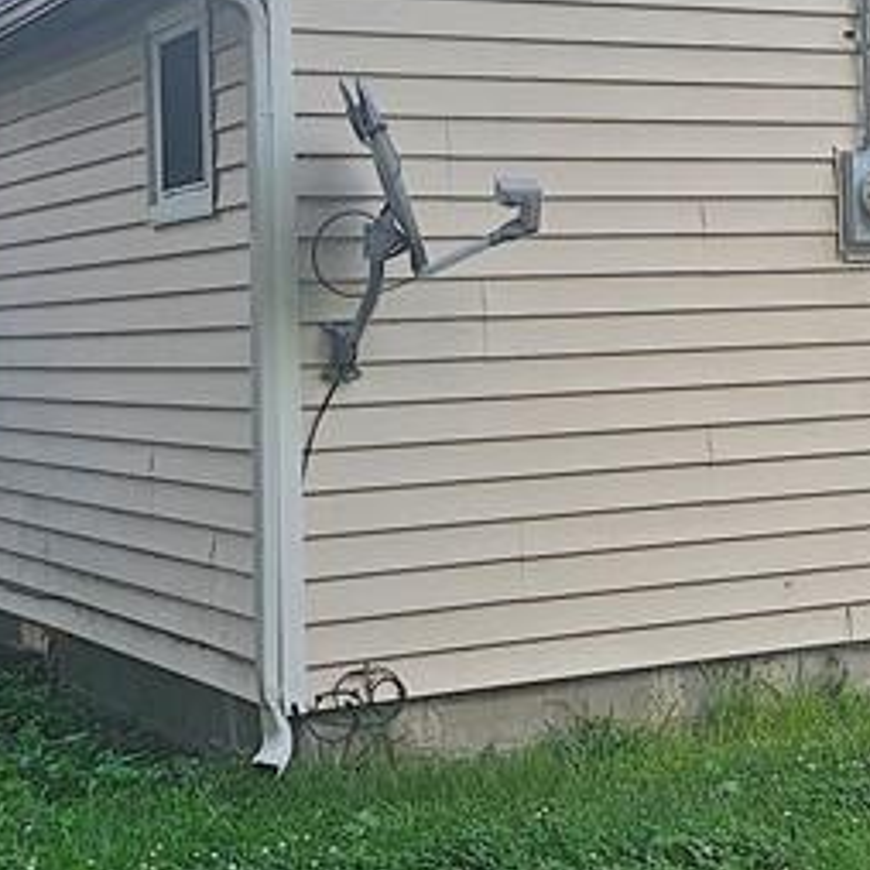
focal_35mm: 82
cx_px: 730
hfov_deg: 20.8
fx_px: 2332
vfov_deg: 21.0
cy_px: 223
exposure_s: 1/183
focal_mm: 6.3
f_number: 1.7
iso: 10
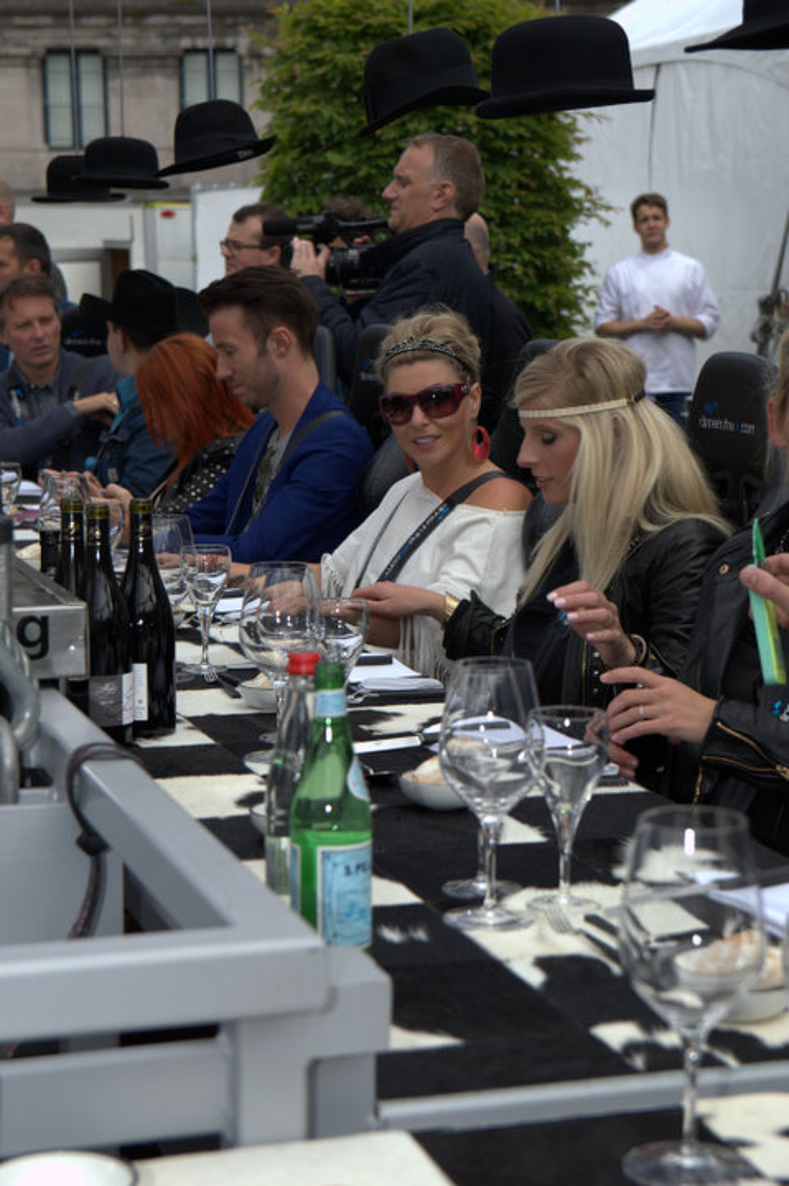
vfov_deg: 27.0
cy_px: 593
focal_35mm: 75
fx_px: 2469
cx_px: 394
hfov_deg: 18.2
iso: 100
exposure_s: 1/200
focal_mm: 50
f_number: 5
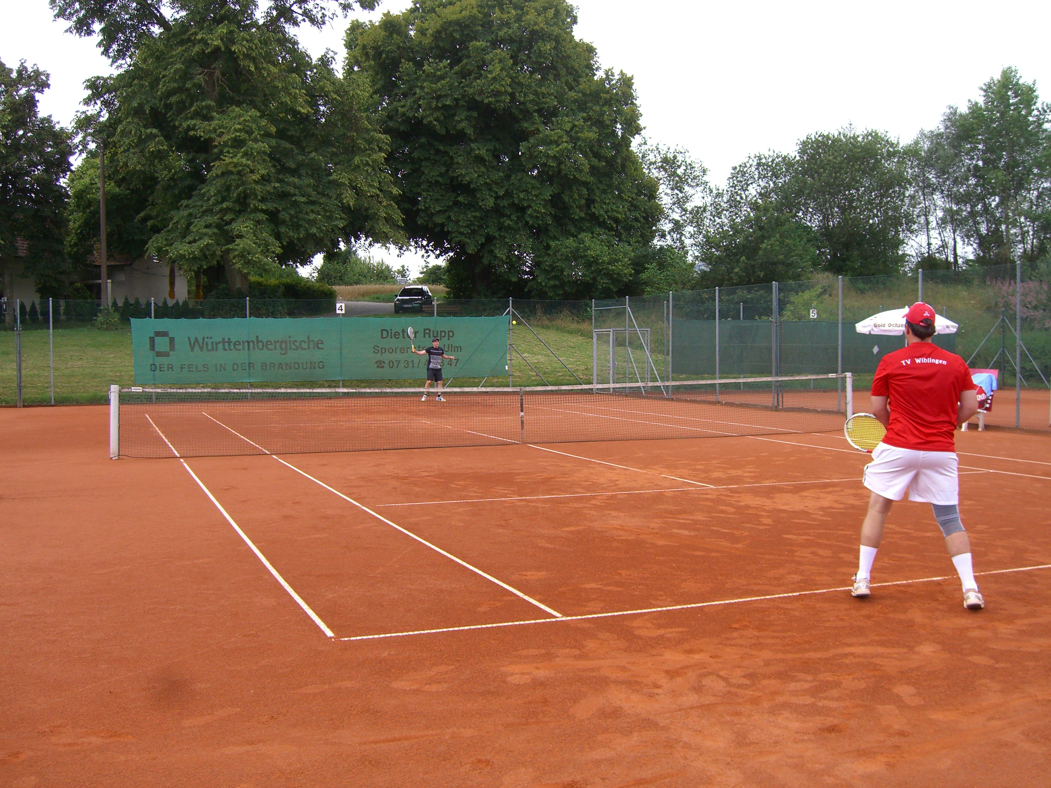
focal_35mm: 38
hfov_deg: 49.0
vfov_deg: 37.7
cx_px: 526
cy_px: 394
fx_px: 1154
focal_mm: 7.9
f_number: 2.8
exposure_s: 1/800
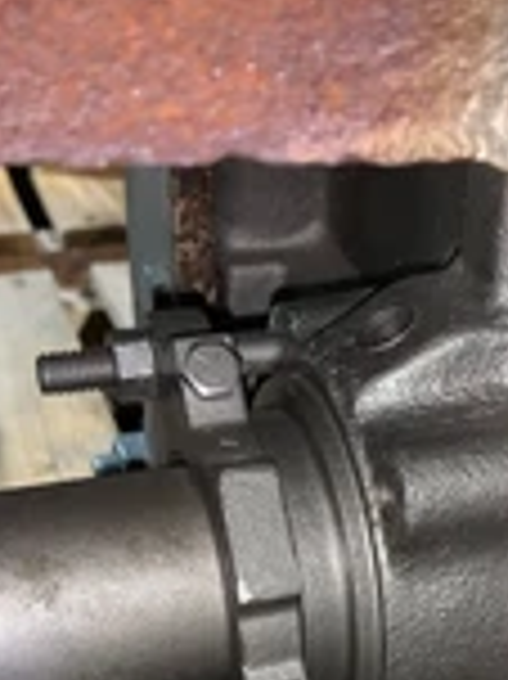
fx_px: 1352
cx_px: 441
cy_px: 558
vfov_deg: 27.5
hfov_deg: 20.9
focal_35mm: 69
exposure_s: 1/15
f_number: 1.8
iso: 64
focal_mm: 4.25
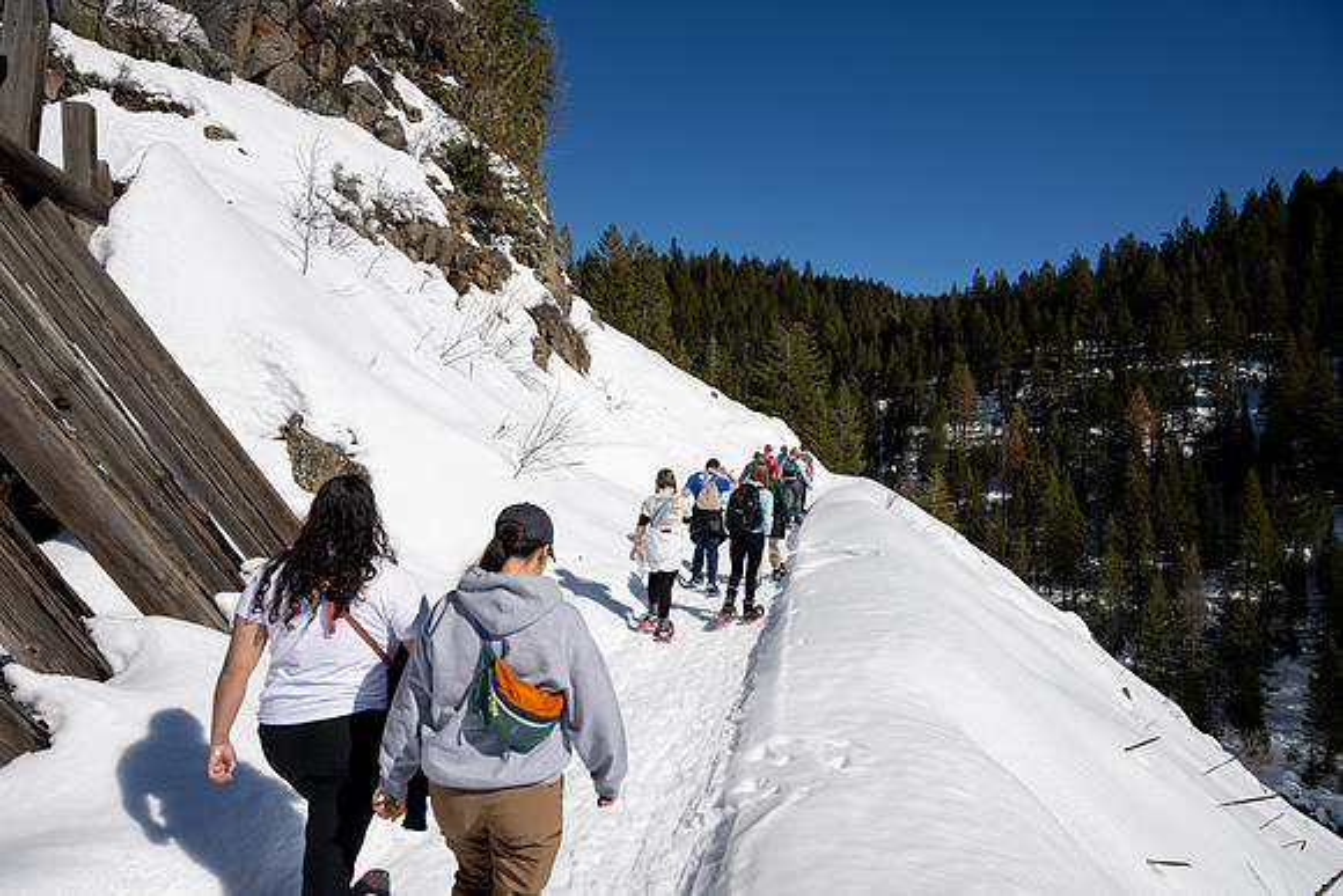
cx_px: 672
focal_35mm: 24
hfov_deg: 73.7
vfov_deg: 53.2
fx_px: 896
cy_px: 448
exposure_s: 1/250
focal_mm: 24
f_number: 9
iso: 64
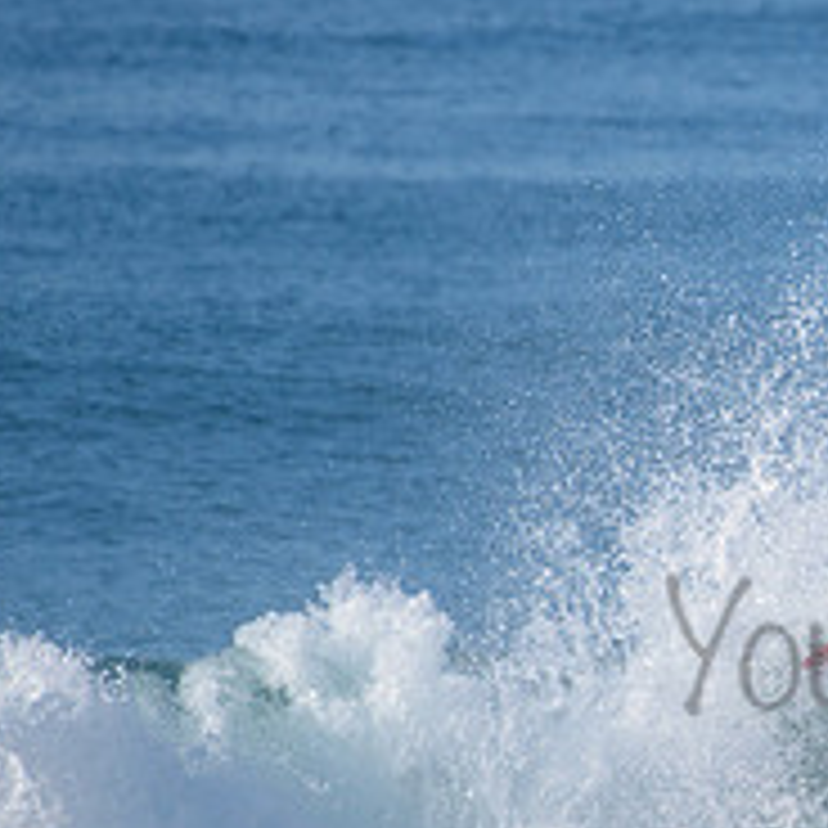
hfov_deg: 1.3
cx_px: 1130
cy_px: 605
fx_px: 36182
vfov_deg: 1.3
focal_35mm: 1337
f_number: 5.6
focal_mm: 500
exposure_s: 1/2000
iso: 280
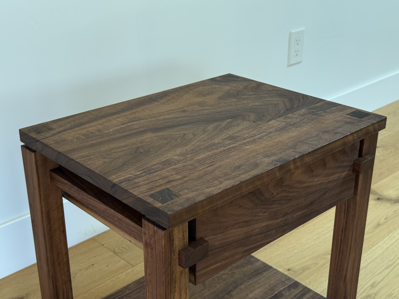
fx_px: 553
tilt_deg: -23.5
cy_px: 150
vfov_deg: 30.3
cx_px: 200
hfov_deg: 39.7
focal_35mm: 48
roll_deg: -0.8
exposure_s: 1/78
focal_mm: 6.76
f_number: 1.78
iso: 200
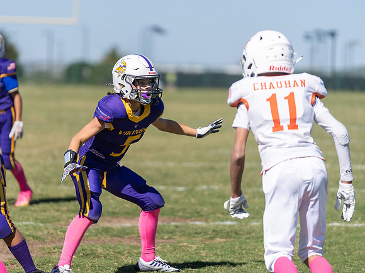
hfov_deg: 8.5
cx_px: 139
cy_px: 124
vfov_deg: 6.3
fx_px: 2463
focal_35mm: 234
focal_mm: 195
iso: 100
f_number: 2.8
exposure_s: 1/2500
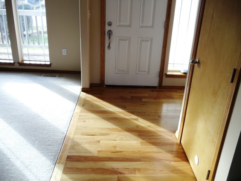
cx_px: 120
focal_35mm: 44
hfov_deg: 42.9
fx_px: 306
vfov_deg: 32.9
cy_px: 90
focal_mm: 6
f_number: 3.5
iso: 100
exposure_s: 1/30
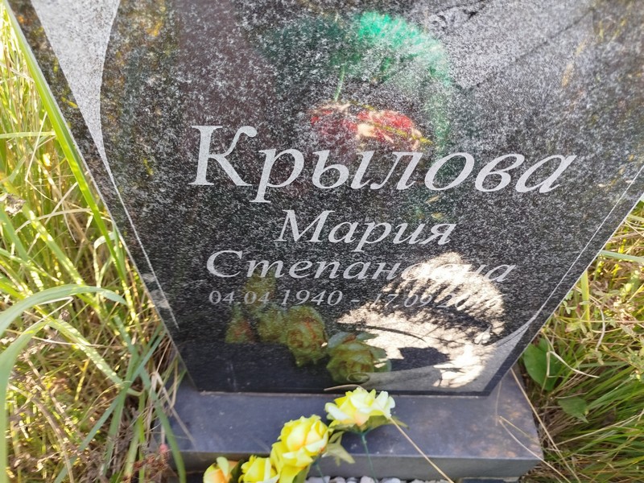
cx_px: 322
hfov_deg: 71.6
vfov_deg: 56.8
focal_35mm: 24
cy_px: 242
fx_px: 446
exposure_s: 1/50
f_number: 1.7
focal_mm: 5.31
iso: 80
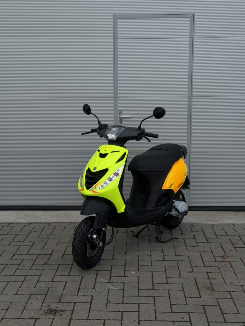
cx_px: 122
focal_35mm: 48
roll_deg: +0.7
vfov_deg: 39.7
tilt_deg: -11.2
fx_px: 453
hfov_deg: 30.3
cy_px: 163
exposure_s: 1/2577
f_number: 1.78
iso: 64
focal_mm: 6.76
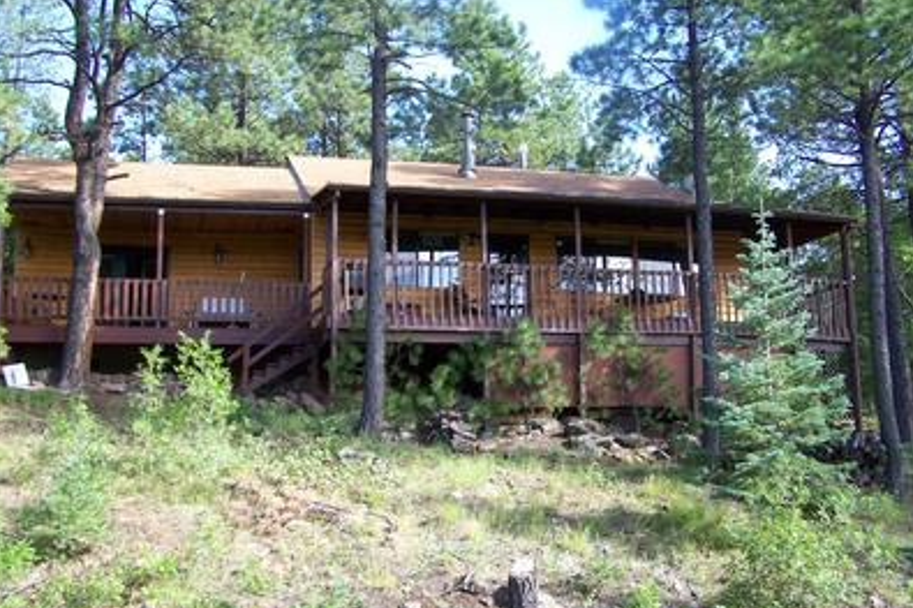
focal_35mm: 40
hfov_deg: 48.5
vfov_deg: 33.4
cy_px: 324
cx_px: 454
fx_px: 1014
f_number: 2.8
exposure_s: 1/100
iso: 64
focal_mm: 6.3
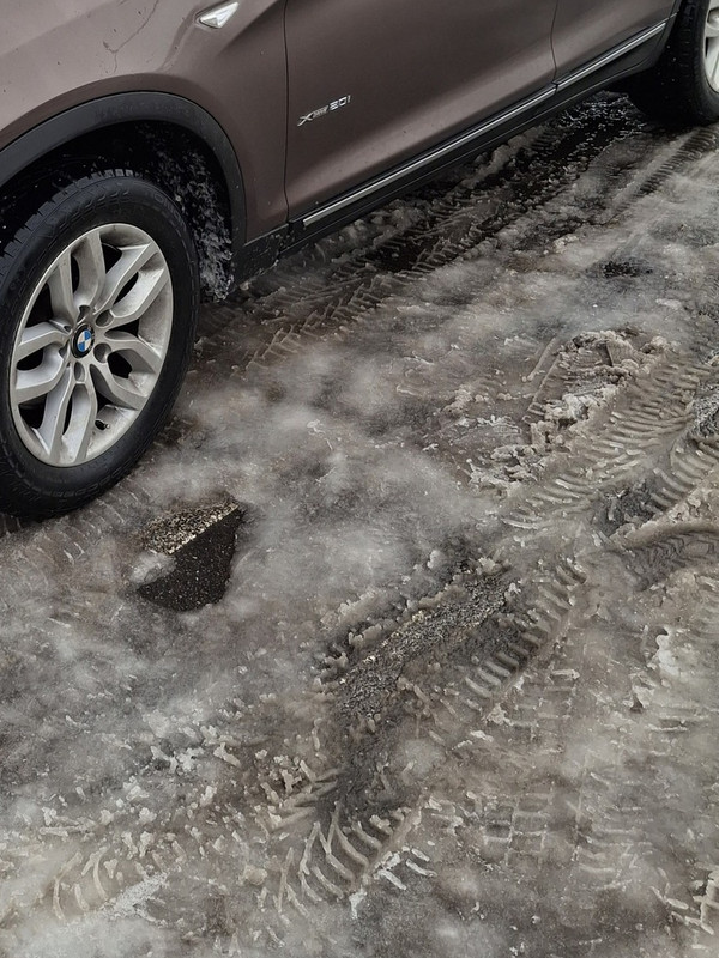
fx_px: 1385
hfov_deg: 27.8
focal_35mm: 50
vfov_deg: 36.9
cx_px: 48
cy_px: 190
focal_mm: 4.69
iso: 32
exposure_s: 1/279
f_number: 1.8
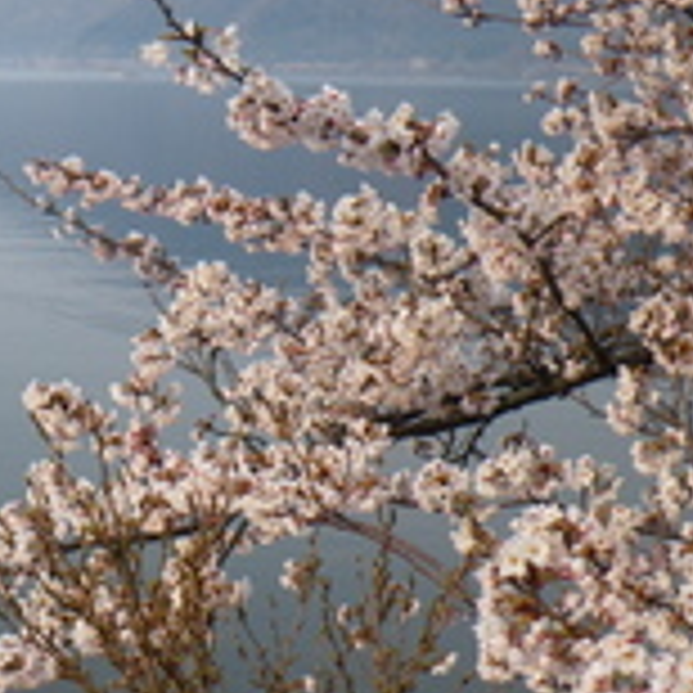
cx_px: 122
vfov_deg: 22.2
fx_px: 1767
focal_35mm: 78
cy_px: 405
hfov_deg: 21.9
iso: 50
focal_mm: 6.1
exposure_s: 1/125
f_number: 3.8
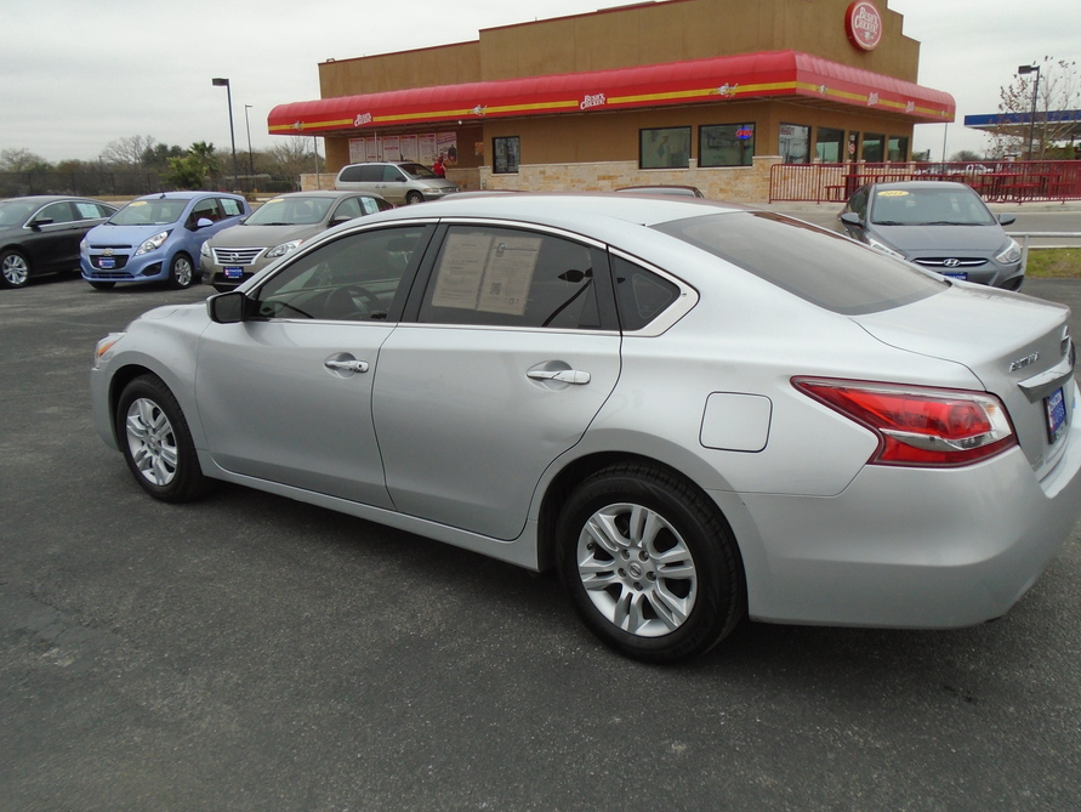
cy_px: 420
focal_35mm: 28
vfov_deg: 49.8
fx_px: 875
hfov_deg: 63.4
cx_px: 558
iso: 100
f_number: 3.2
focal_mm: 4.6
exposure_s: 1/250
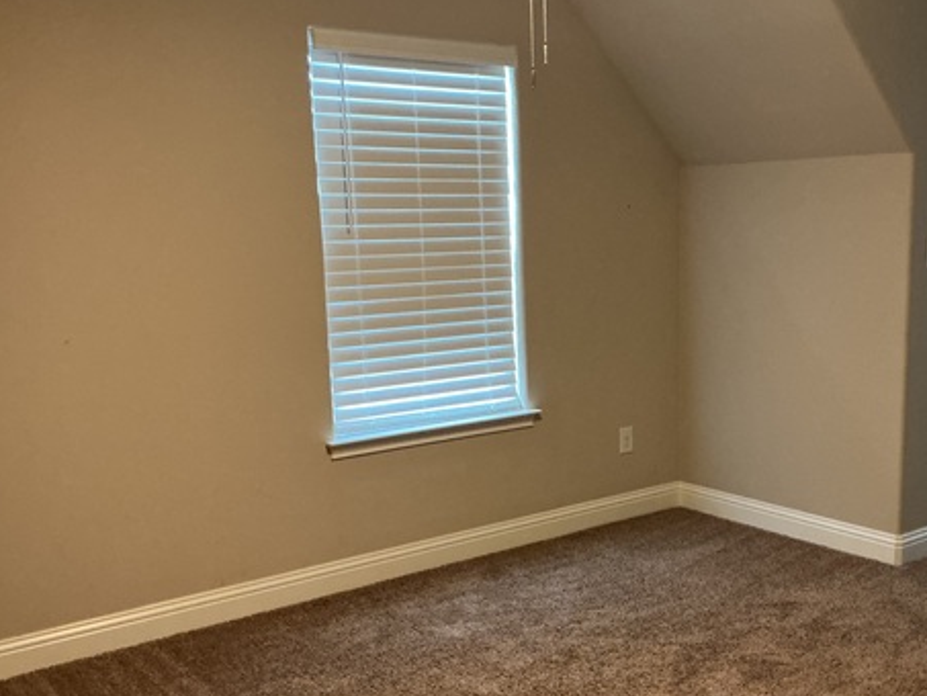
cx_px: 583
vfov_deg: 35.0
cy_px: 416
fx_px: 1098
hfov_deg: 45.4
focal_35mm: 41
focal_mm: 3
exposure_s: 1/40
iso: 250
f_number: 1.8
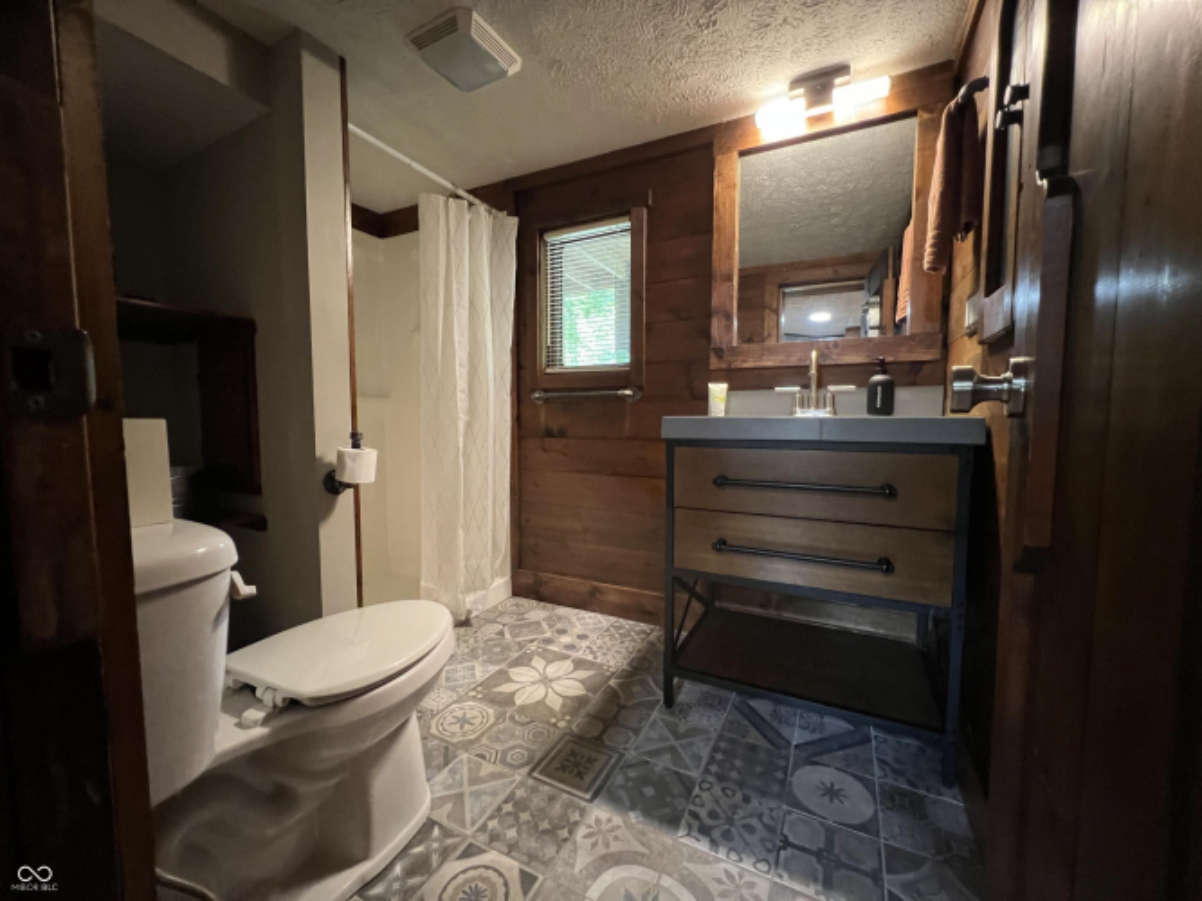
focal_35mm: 13
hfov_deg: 106.2
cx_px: 601
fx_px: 451
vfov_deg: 89.9
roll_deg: -0.4
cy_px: 450
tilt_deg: -4.5
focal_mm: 1.57
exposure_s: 1/40
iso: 640
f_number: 1.8
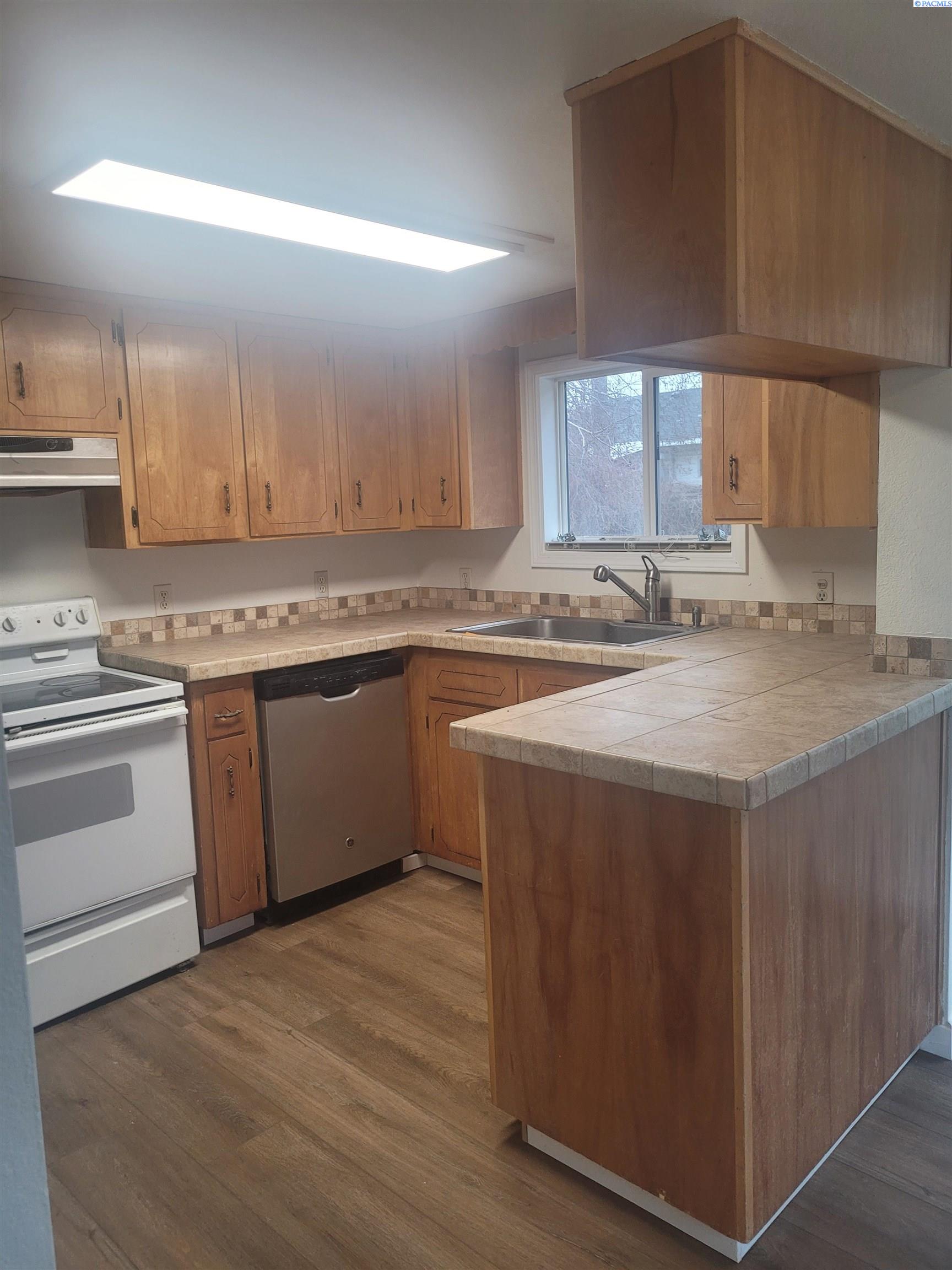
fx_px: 953
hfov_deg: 53.1
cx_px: 476
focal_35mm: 26
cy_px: 635
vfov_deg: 67.3
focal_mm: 5.4
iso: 125
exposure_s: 1/120
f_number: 1.8
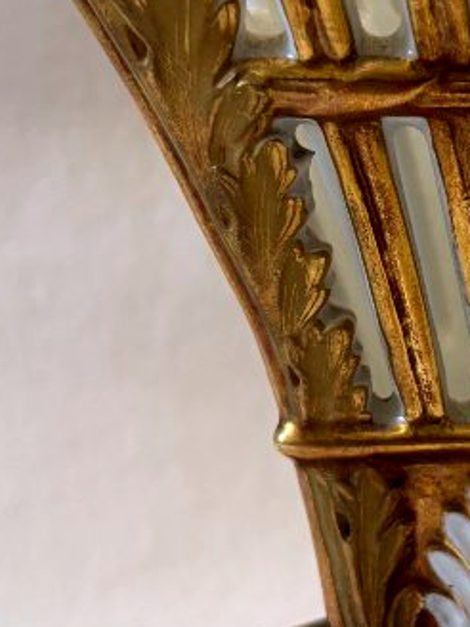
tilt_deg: -11.7
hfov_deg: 15.0
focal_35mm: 95
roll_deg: -0.7
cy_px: 270
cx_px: 560
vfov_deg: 20.6
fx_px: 1720
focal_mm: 5.96
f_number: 1.6
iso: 125
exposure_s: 1/120
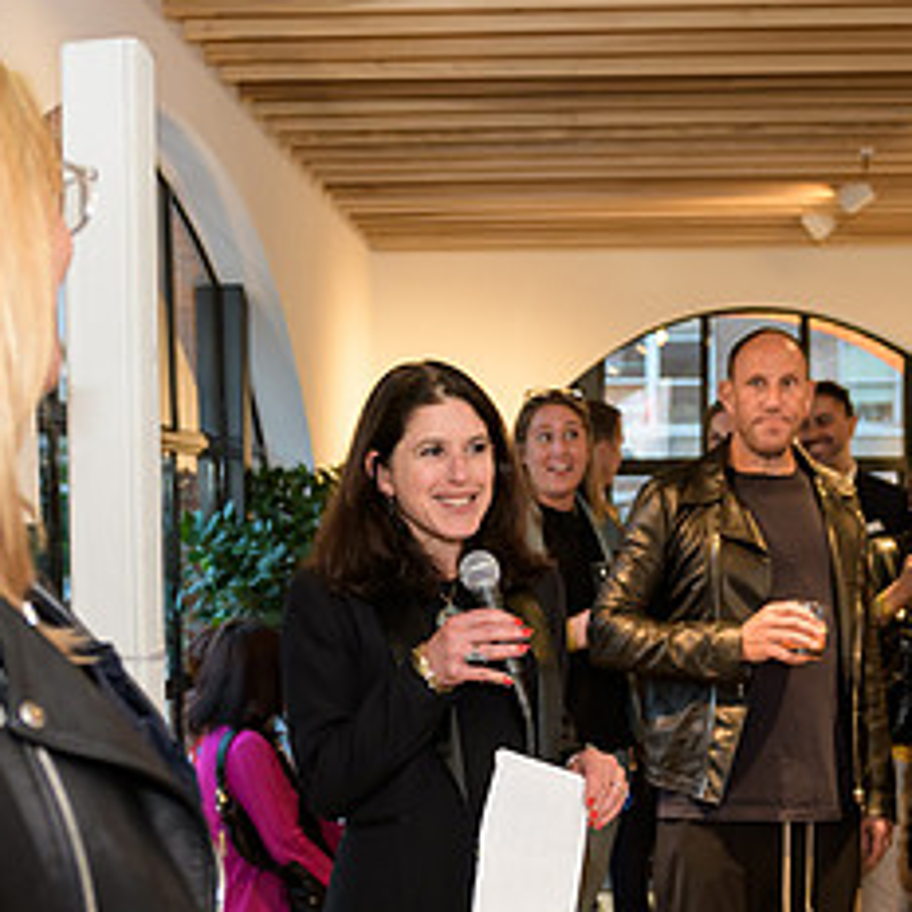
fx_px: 1520
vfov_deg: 33.1
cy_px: 611
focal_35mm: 51
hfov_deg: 33.4
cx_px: 428
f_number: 3.2
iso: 800
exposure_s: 1/125
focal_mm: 24
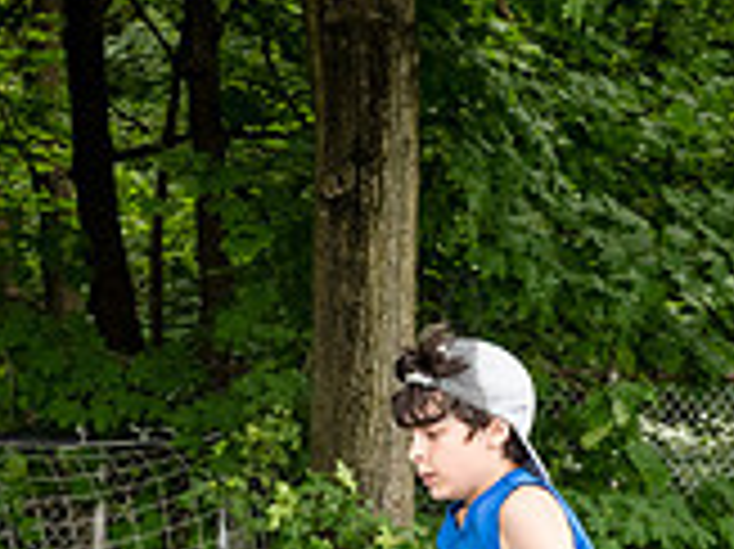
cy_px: 720
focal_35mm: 146
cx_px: 541
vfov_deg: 9.9
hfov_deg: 13.5
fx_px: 3094
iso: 400
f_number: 4.5
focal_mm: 31
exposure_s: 1/500
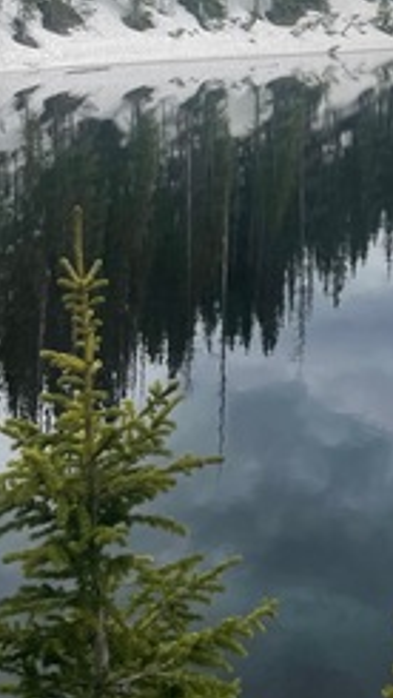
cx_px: 458
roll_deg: +0.1
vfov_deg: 33.4
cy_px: 97
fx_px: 1110
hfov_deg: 19.1
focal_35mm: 60
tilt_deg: -3.9
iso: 32
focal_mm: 4.2
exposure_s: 1/1795
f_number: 1.6
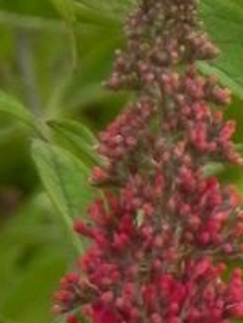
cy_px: 504
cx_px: 214
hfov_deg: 1.5
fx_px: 9330
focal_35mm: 999
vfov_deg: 2.0
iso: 160
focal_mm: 44
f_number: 5
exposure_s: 1/400
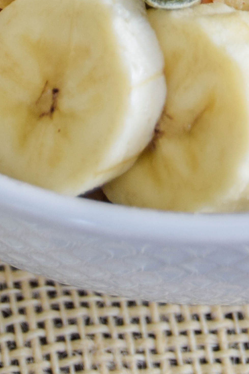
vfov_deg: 6.3
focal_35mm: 319
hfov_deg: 4.3
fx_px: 3309
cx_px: 306
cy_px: -376
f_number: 5.6
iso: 400
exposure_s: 1/60
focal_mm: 52
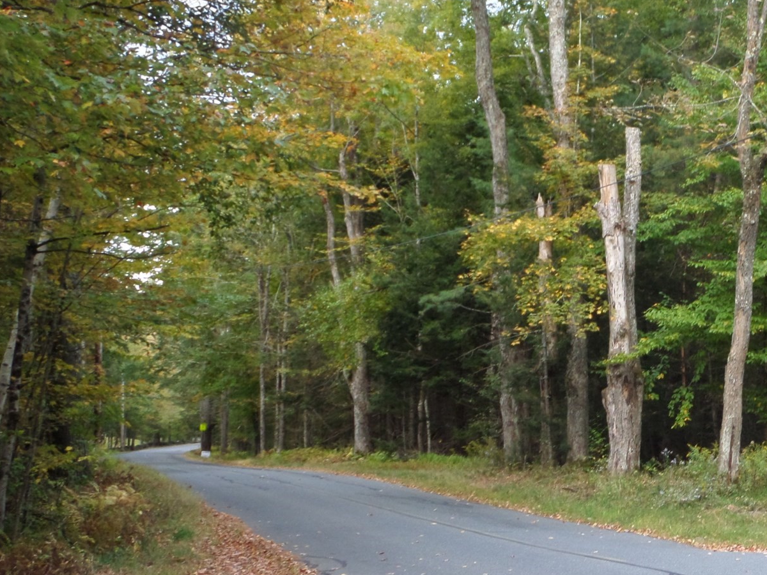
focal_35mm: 70
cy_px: 394
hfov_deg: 27.1
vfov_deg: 20.9
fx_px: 1551
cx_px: 641
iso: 200
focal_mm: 6.8
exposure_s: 1/45
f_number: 3.6
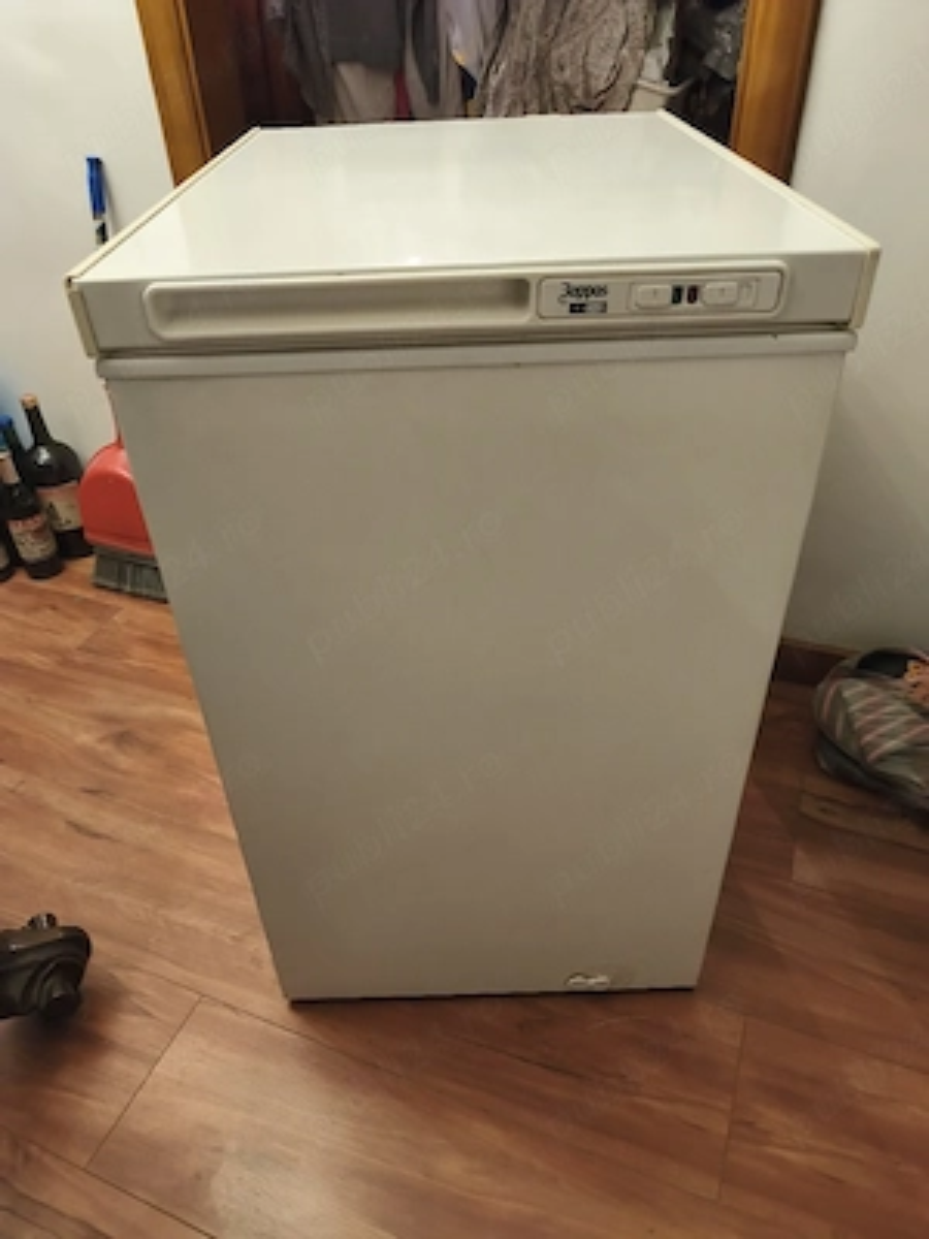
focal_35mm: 23
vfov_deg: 73.9
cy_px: 620
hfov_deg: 58.9
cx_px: 464
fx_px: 823
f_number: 1.65
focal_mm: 6.18
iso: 2000
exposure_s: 1/25.1
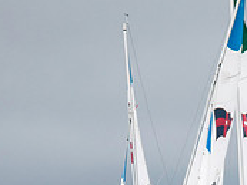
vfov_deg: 0.9
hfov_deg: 1.2
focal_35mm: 1594
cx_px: 216
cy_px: 262
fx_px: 11382
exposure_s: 1/2500
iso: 250
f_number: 4
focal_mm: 300
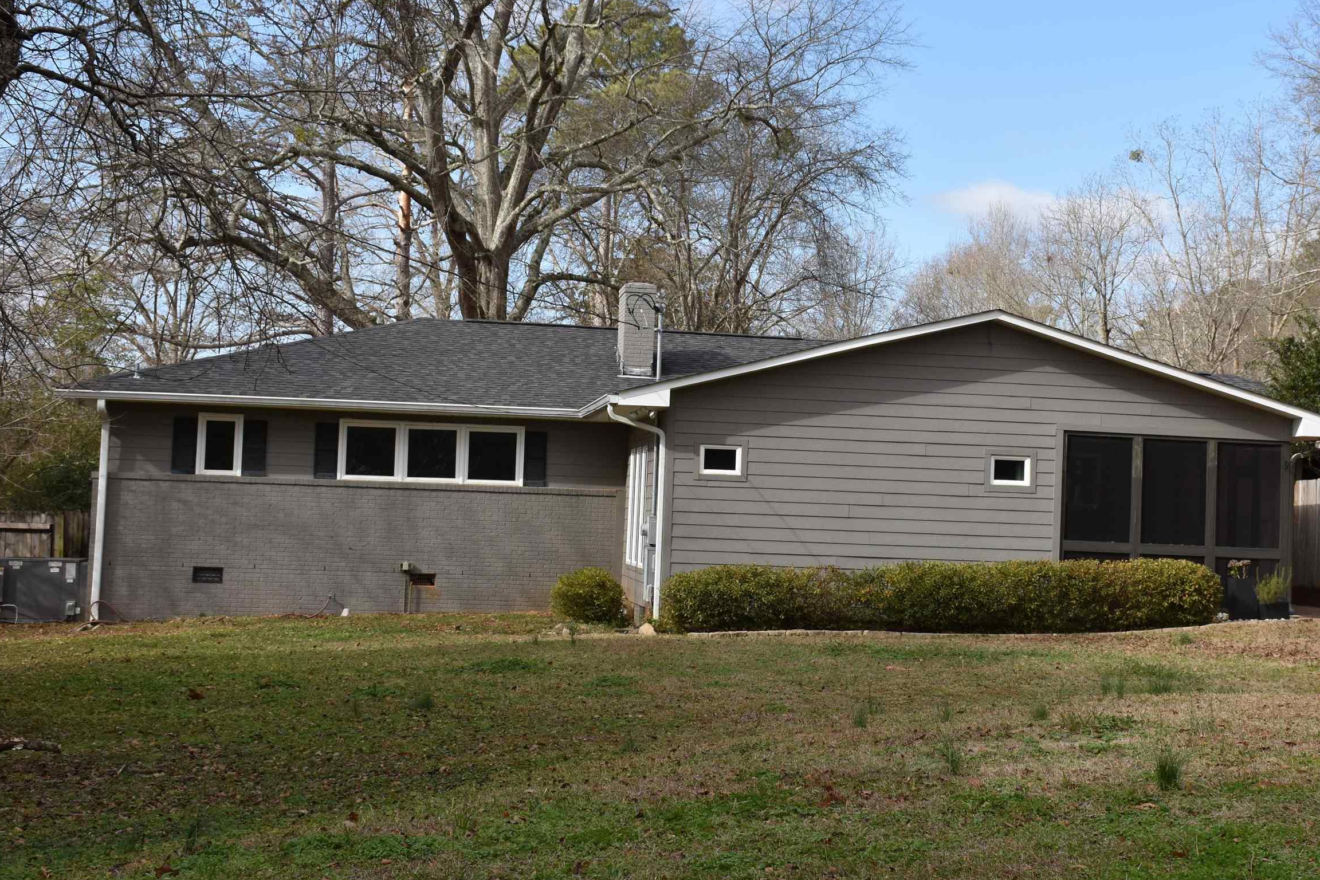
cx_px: 840
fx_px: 2346
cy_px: 406
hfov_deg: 31.3
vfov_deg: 21.2
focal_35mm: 64
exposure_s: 1/500
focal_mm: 32
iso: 320
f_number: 8
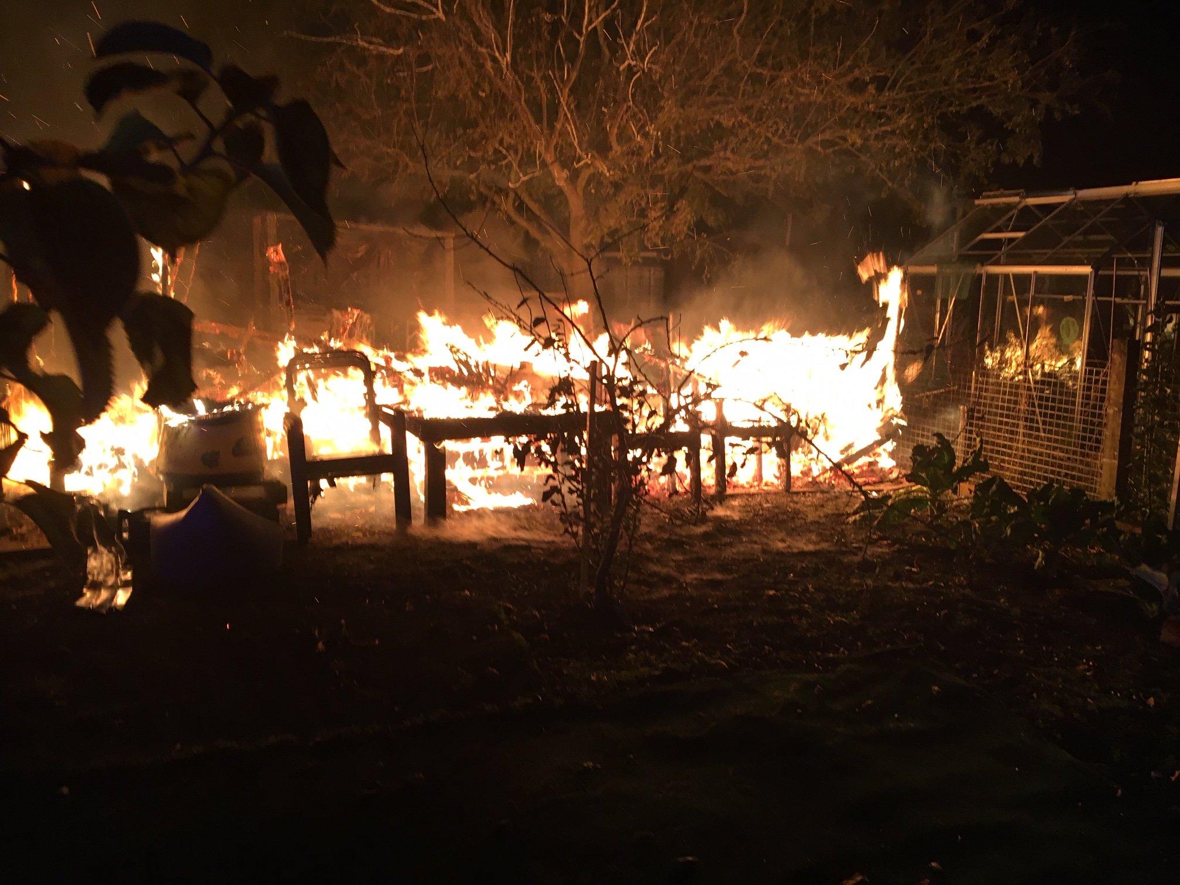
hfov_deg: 61.7
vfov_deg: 48.2
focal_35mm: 29
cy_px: 442
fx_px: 989
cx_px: 590
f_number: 2.2
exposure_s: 1/33
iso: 100
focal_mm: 4.15
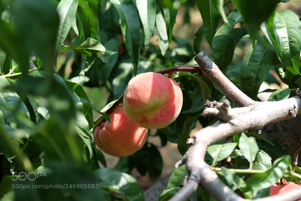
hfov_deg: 24.5
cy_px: 100
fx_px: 694
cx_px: 150
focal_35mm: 83
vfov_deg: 16.5
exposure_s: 1/2700
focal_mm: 55
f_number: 4
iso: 2000
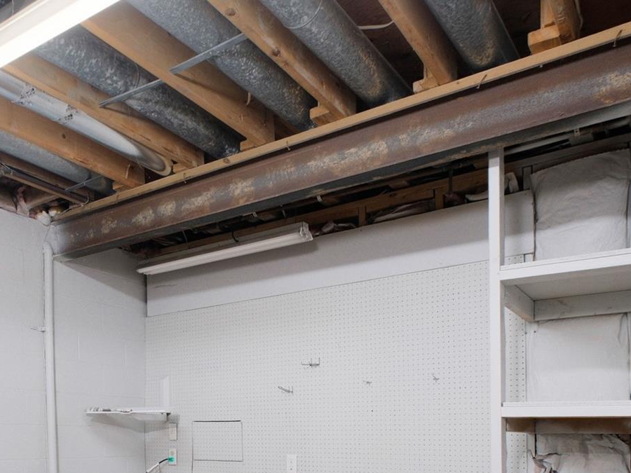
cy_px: 445
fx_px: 638
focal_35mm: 35
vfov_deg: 37.4
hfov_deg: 51.7
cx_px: 211
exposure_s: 1/60
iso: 800
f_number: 7.1
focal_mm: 10.4
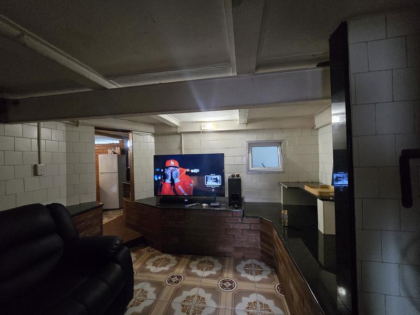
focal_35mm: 13
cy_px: 158
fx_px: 158
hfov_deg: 106.2
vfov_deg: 89.9
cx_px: 210
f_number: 2.2
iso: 1250
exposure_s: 1/50
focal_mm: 2.2
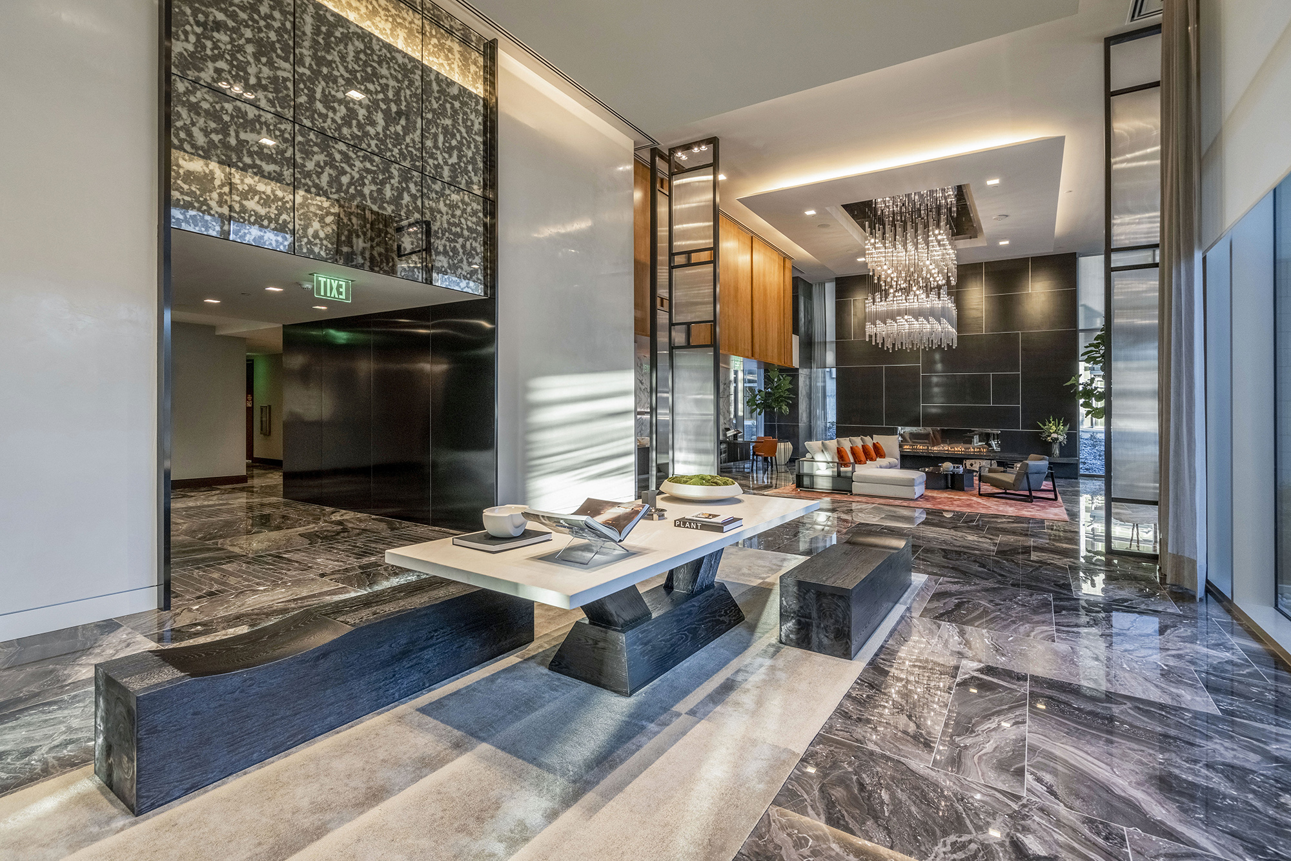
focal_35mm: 16
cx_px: 646
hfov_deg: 96.7
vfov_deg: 73.8
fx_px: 574
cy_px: 430
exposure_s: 1/400
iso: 1600
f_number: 8
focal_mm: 16
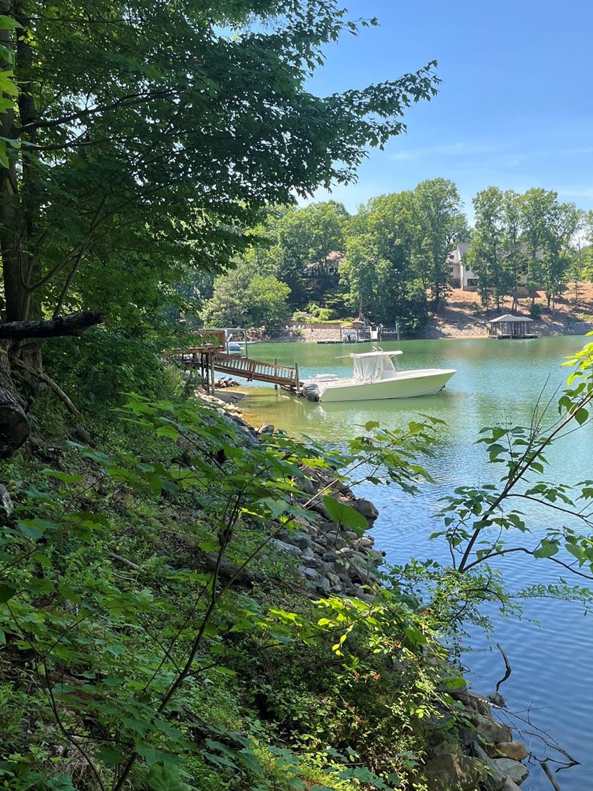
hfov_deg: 40.3
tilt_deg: -6.6
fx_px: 799
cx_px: 382
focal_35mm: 35
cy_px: 433
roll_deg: +2.4
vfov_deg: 52.5
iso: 50
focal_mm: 5.1
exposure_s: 1/943
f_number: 1.6
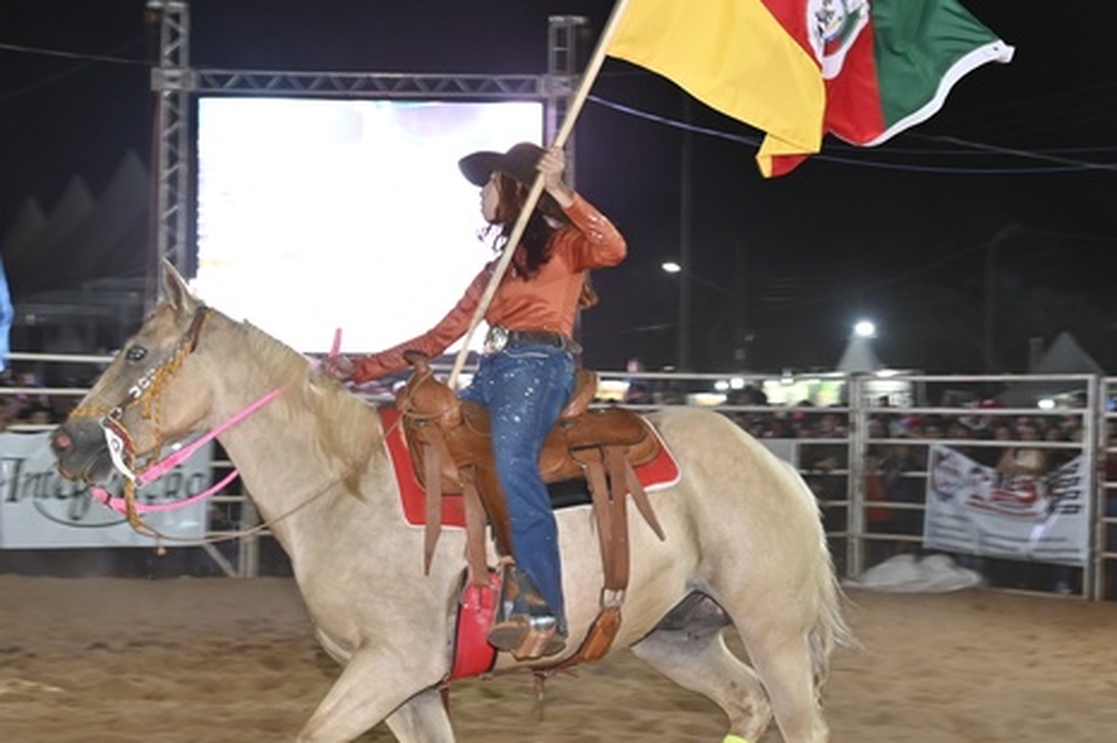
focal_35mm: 87
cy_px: 366
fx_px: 2697
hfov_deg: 23.4
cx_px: 587
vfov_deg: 15.7
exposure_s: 1/60
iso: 800
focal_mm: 45
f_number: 4
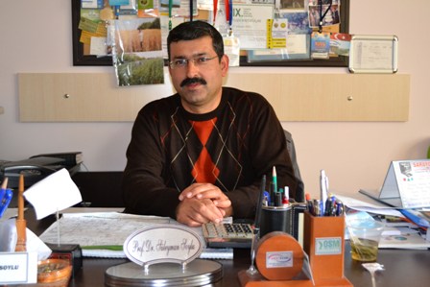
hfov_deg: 46.4
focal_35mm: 42
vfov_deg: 31.9
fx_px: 502
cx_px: 215
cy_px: 144
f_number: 4.5
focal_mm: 28
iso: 1600
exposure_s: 1/60
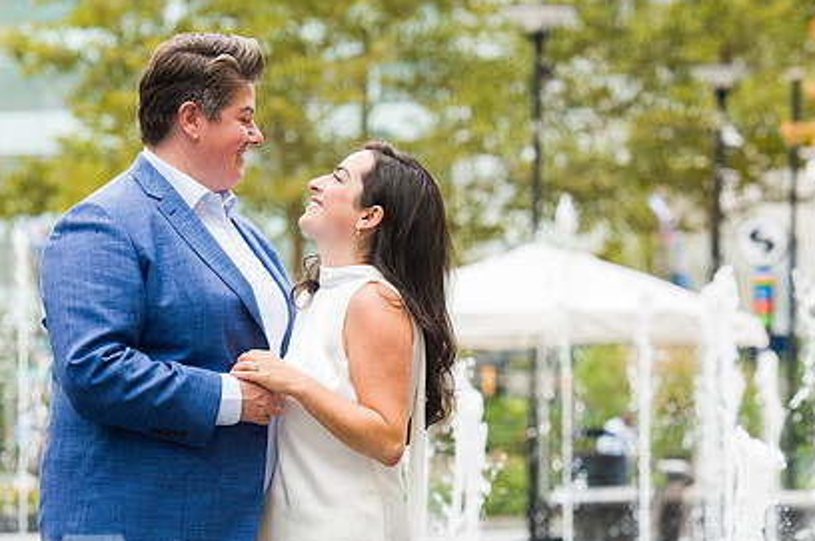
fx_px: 4703
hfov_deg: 9.9
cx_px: 442
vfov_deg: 6.6
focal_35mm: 208
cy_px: 383
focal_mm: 135
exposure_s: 1/320
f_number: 5
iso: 800
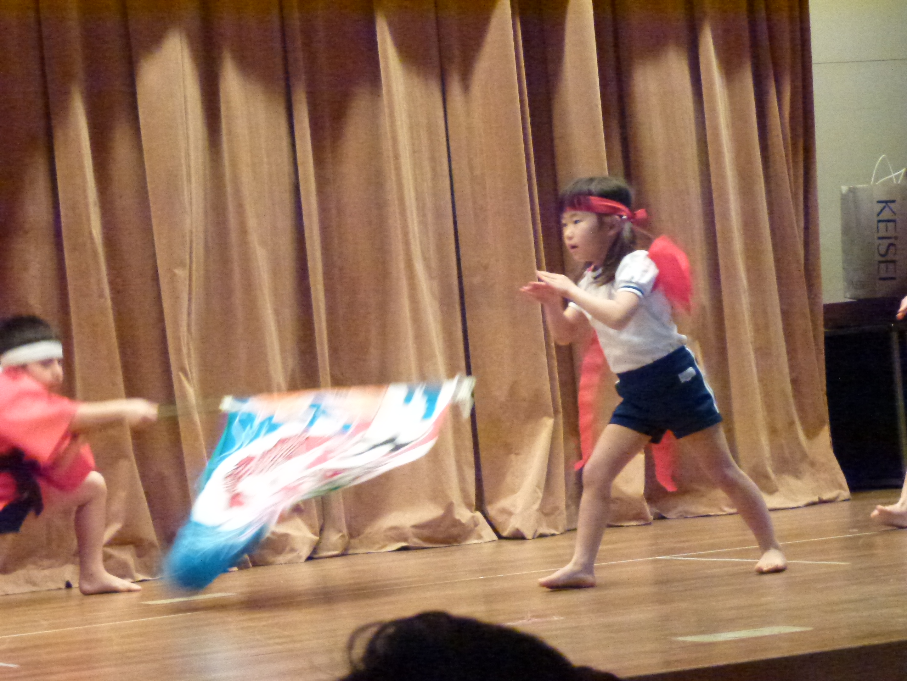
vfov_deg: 12.2
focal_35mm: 121
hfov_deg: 16.3
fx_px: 3170
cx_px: 454
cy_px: 340
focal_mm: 21.7
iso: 1600
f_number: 5.1
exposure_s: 1/50
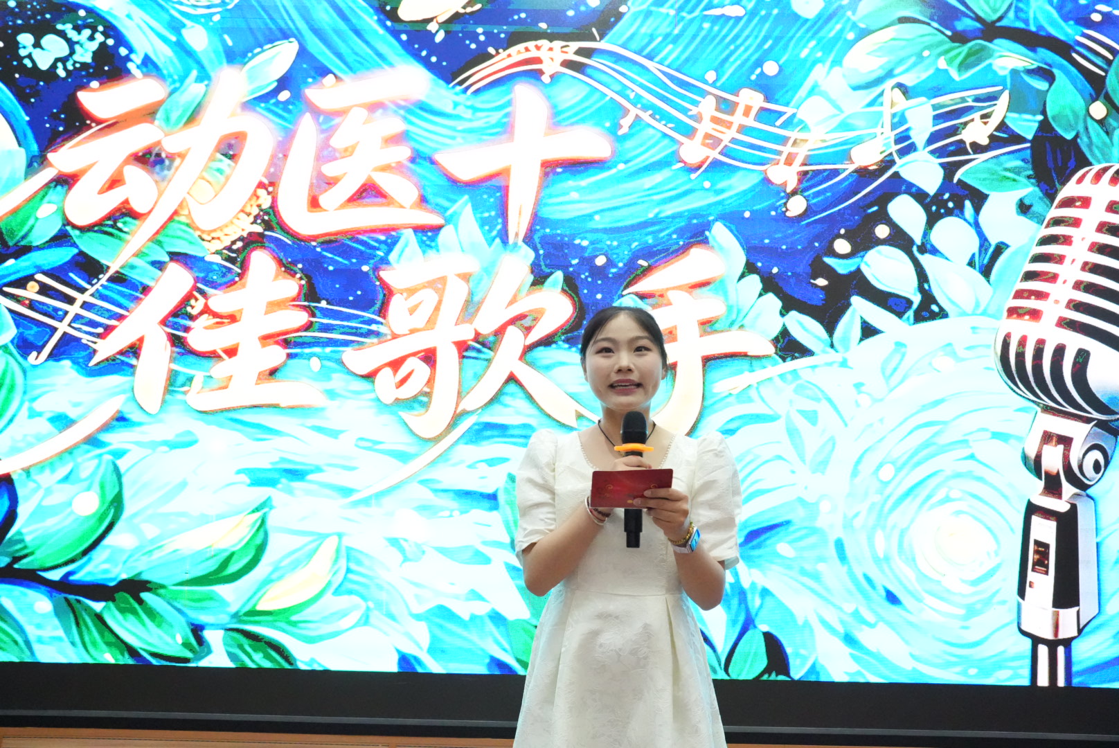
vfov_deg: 42.4
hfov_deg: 60.2
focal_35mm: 31
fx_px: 964
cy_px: 374
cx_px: 560
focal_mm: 31
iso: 25600
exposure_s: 1/640
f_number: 6.3
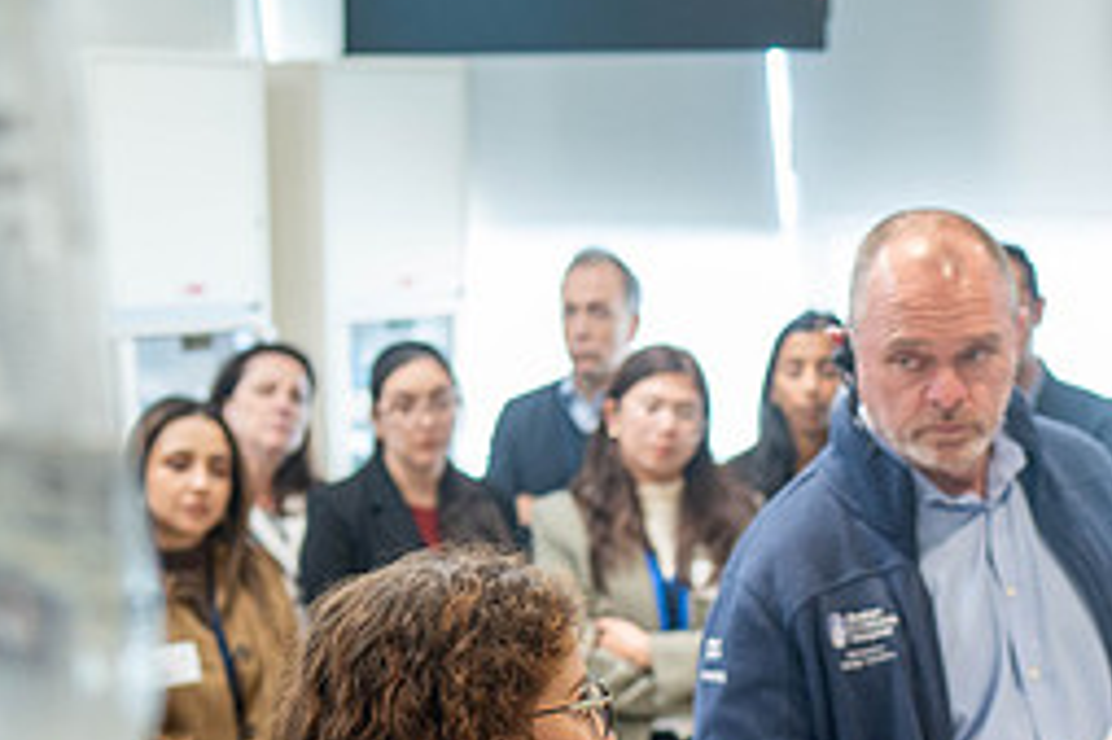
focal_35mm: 87
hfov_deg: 23.0
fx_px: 2685
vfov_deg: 15.4
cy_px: 738
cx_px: 939
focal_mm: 35
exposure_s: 1/320
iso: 1000
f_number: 2.2
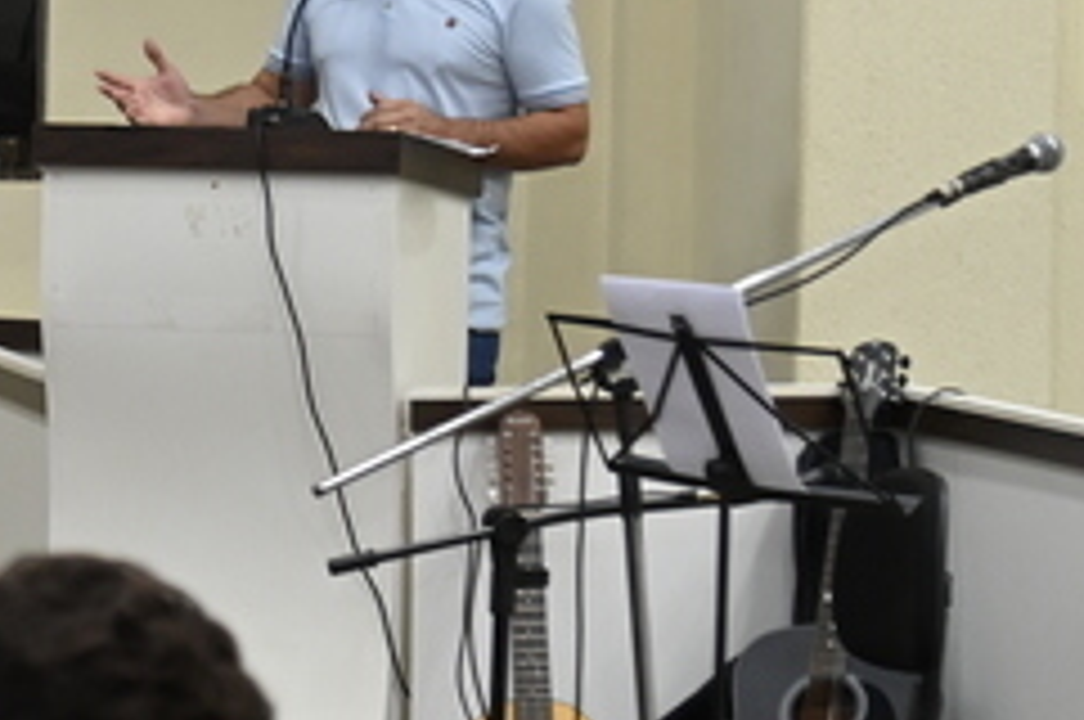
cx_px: -382
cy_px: 173
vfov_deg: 5.9
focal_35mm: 232
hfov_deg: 8.7
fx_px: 6976
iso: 1000
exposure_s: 1/60
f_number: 4
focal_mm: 62
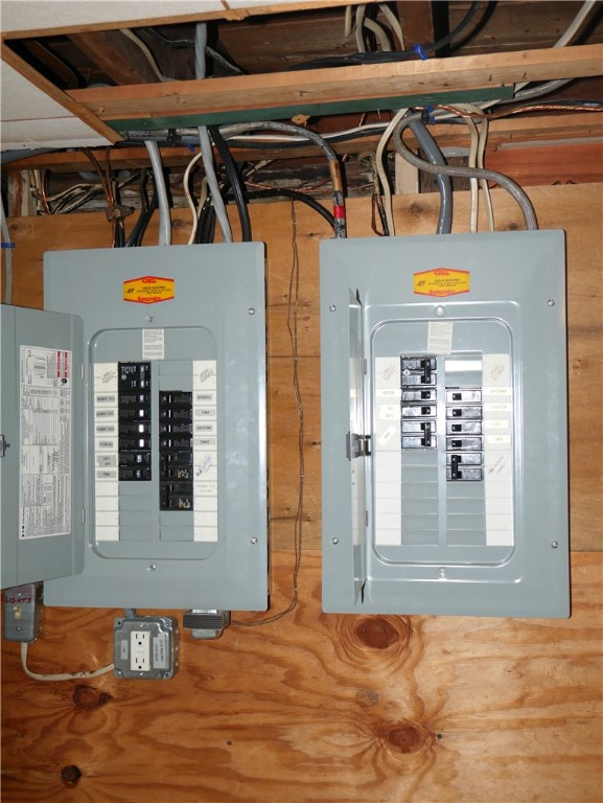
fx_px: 974
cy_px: 402
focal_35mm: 42
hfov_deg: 34.4
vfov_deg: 44.8
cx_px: 302
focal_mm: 21
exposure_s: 1/60
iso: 200
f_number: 4.6
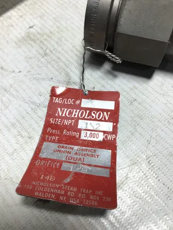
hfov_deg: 45.4
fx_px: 207
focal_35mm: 31
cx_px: 86
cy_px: 115
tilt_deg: -62.3
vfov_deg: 58.4
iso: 32
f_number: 2.4
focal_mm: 3.3
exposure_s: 1/120
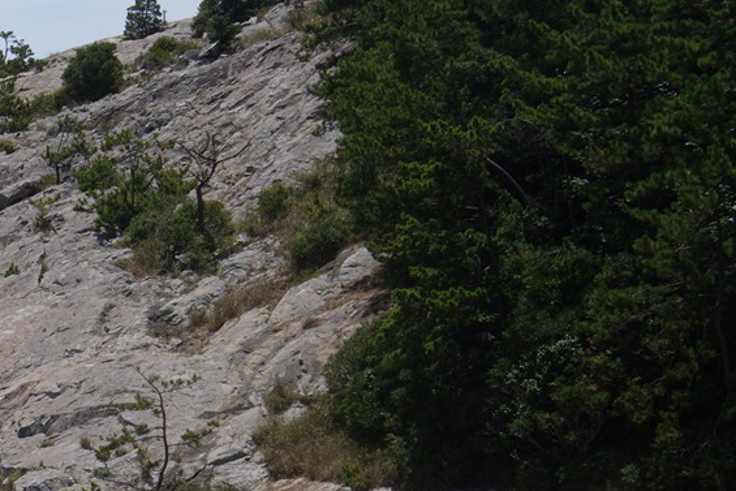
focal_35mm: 124
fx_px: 2536
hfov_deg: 14.6
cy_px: 741
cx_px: -560
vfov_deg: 10.7
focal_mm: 35
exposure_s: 1/20
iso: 50
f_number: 22
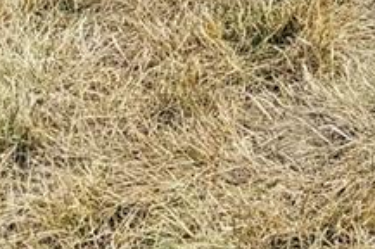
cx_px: 667
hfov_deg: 10.9
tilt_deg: -2.8
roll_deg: +1.0
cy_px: -835
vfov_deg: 6.1
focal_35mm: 177
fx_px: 1841
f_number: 1.78
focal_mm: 6.76
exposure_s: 1/1767
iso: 80
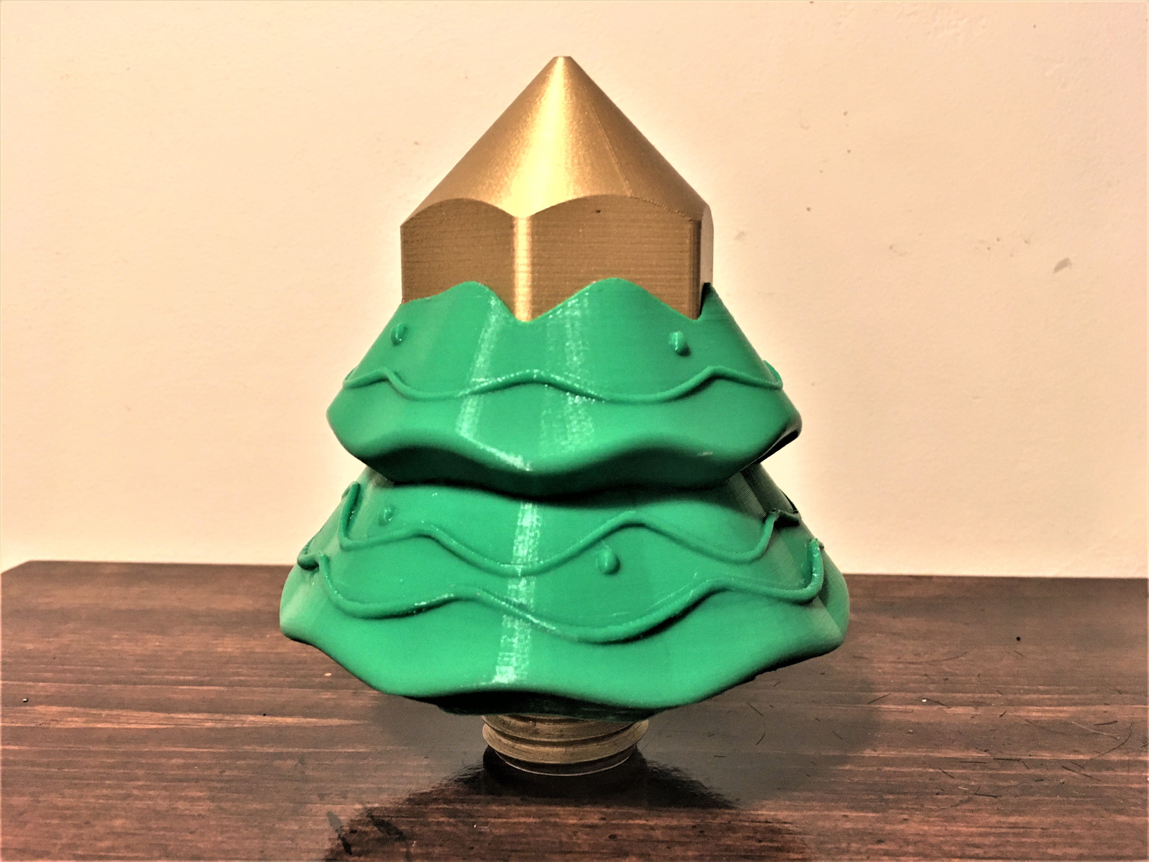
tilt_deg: -5.3
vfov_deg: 48.2
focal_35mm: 29
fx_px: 963
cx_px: 574
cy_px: 431
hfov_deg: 61.7
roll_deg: -0.8
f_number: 2.2
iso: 64
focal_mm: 4.15
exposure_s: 1/4
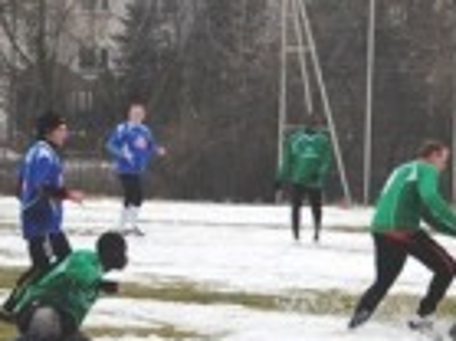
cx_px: 469
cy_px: 248
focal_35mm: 286
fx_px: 3761
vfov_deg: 5.2
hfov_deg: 6.9
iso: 200
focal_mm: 55
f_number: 5.6
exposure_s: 1/640
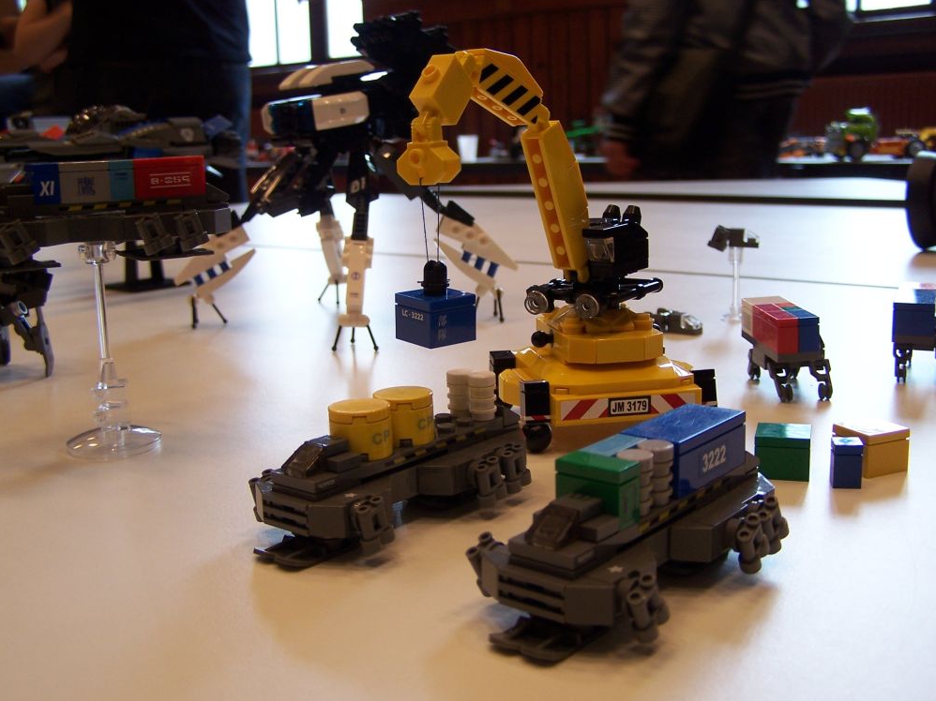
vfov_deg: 36.8
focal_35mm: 39
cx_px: 478
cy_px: 343
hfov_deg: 47.9
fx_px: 1054
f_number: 2.8
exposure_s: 1/15
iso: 80
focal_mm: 6.3
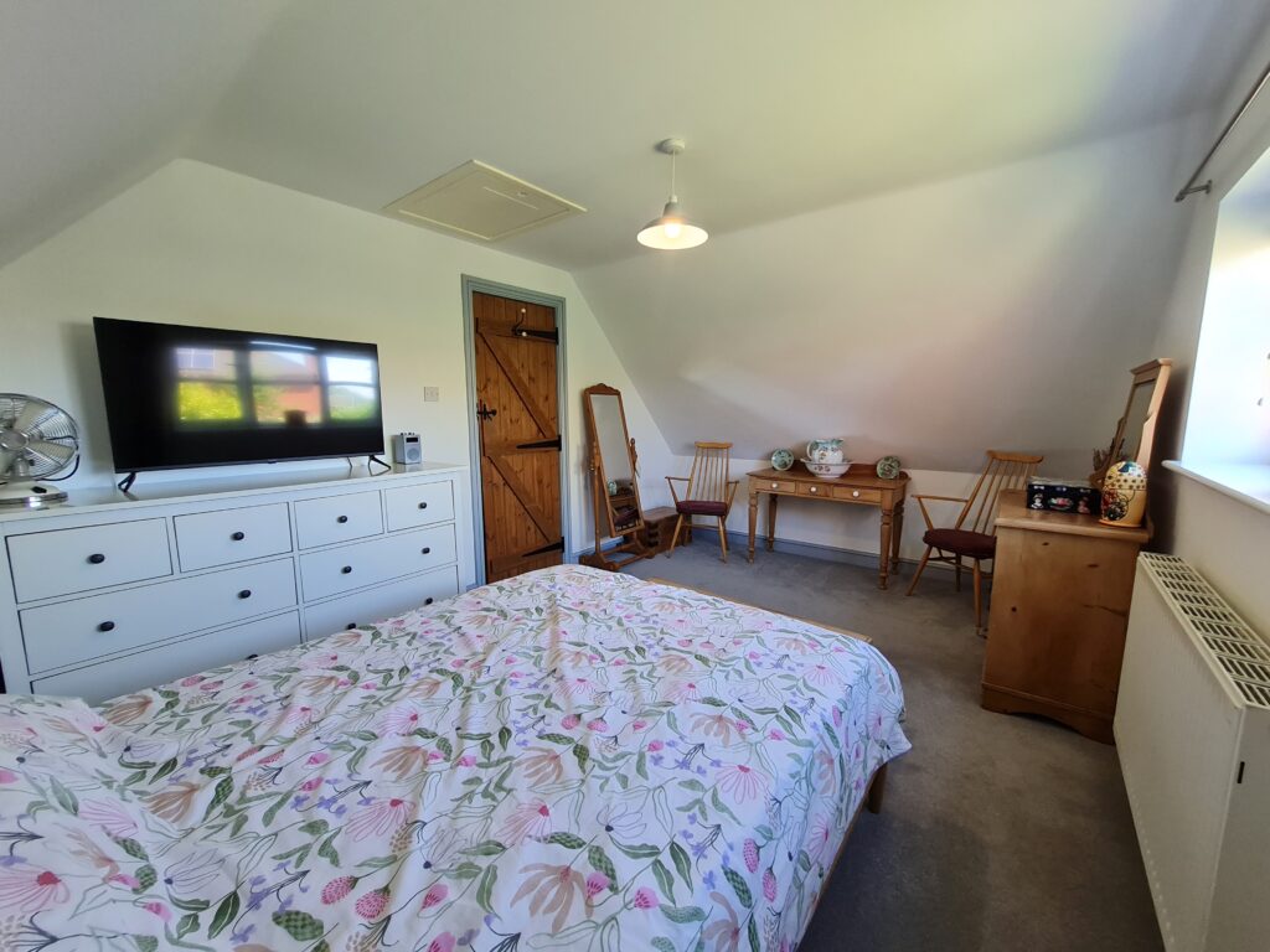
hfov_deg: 106.2
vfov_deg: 89.9
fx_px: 477
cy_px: 476
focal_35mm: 13
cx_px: 635
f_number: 2.2
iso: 125
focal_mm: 1.74
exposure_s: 1/50
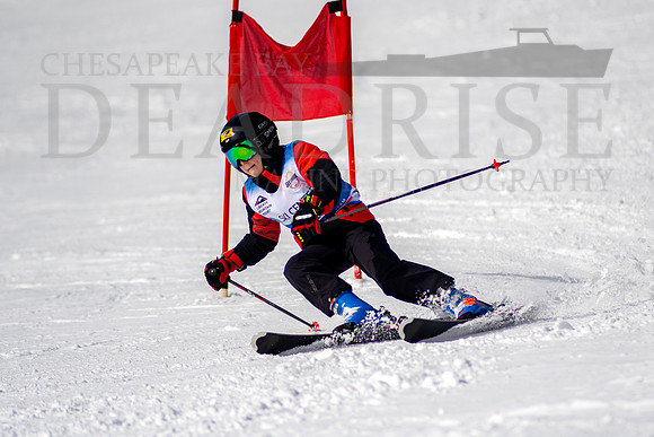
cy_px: 206
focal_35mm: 584
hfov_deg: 3.5
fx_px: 10612
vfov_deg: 2.4
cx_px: 379
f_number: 2.8
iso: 100
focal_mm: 300
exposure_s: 1/6400
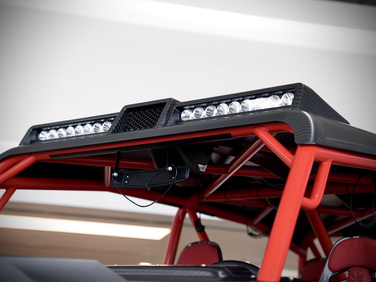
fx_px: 771
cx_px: 184
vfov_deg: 20.7
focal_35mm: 71
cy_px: 142
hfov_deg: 27.4
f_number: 2.8
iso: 80
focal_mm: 65
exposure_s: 1/60
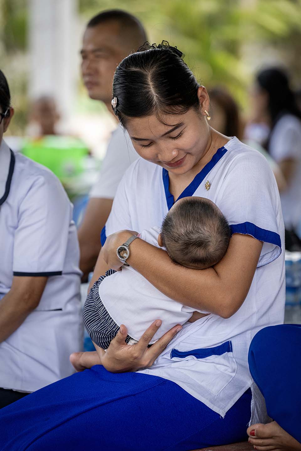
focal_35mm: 200
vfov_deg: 10.3
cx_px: 150
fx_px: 2508
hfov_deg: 6.9
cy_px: 226
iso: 1250
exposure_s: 1/1600
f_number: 4
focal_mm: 200
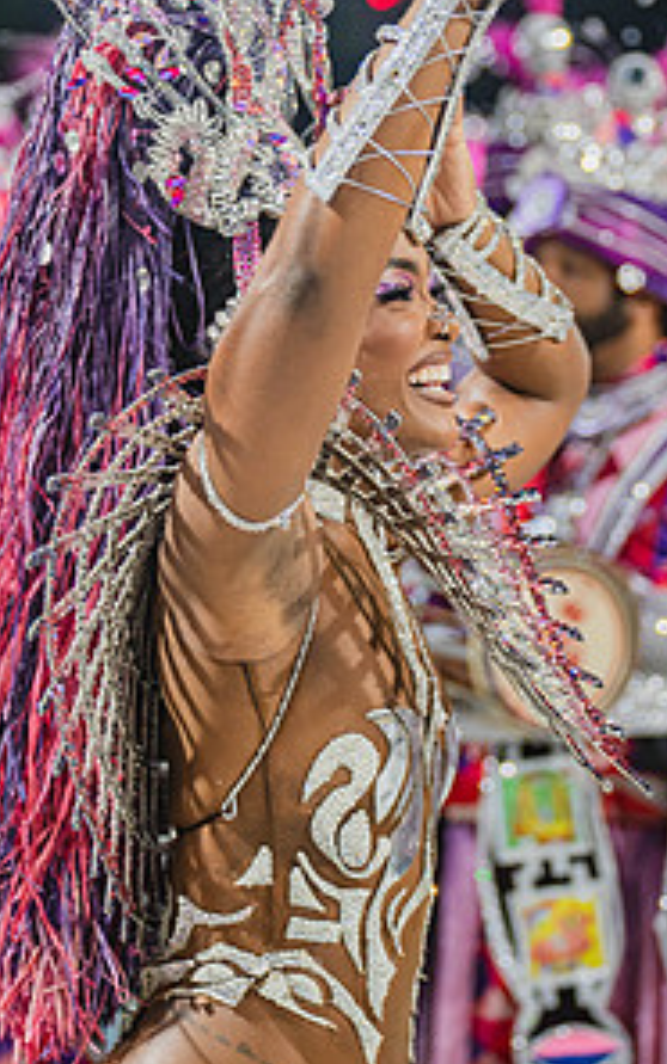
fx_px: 5373
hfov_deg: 7.1
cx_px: 371
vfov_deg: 11.3
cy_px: 398
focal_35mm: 185
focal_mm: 120
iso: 2500
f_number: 5
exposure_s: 1/160
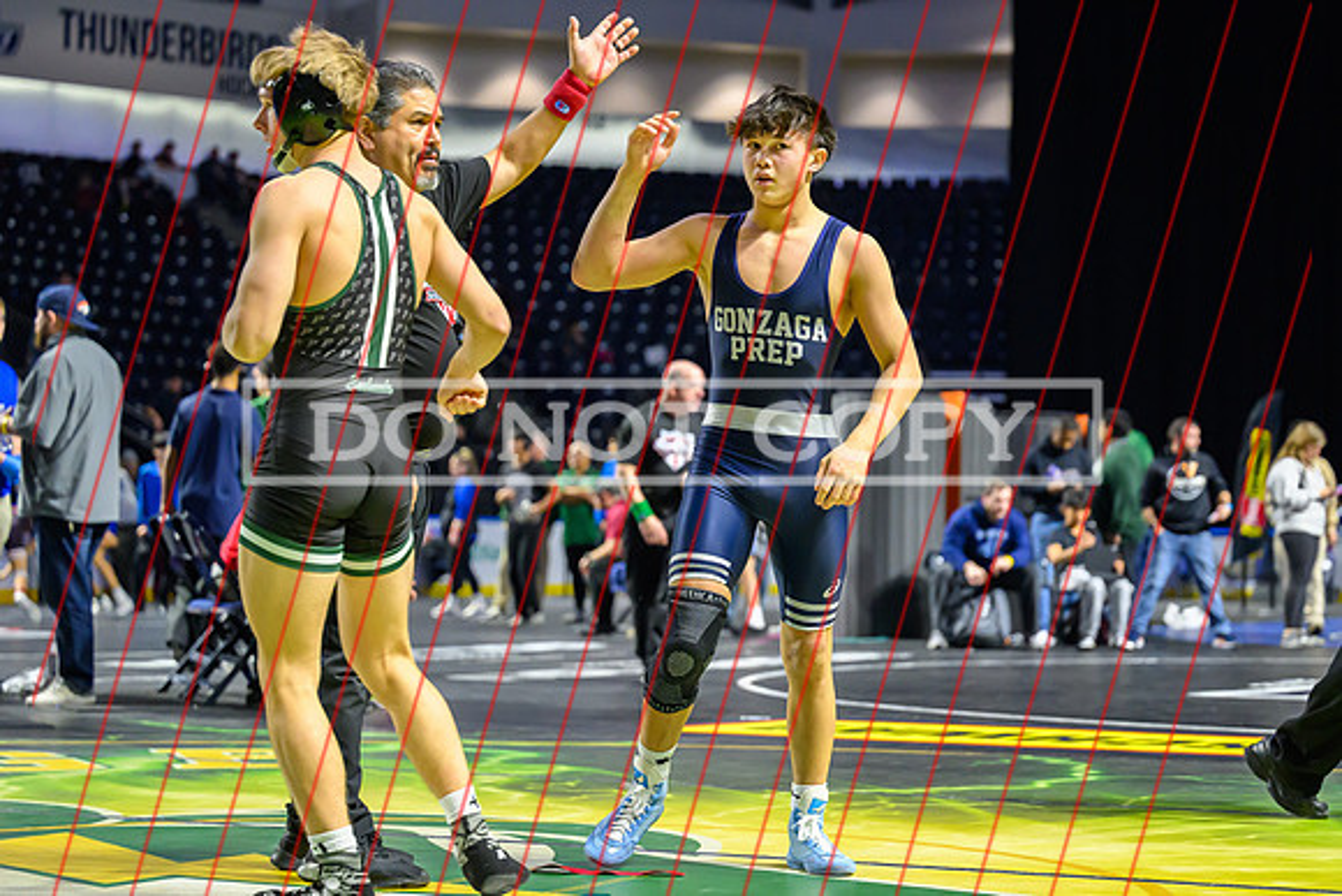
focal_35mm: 85
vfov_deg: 16.1
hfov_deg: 23.9
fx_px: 3173
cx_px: 719
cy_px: 378
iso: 5000
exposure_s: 1/500
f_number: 2.8
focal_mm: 70
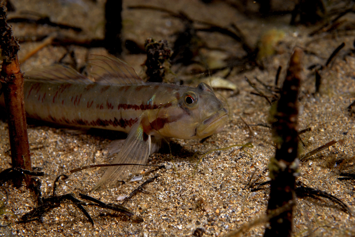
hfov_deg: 22.6
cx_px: 178
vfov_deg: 15.2
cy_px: 118
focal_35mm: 90
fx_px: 889
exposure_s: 1/80
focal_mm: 60
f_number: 11
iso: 125
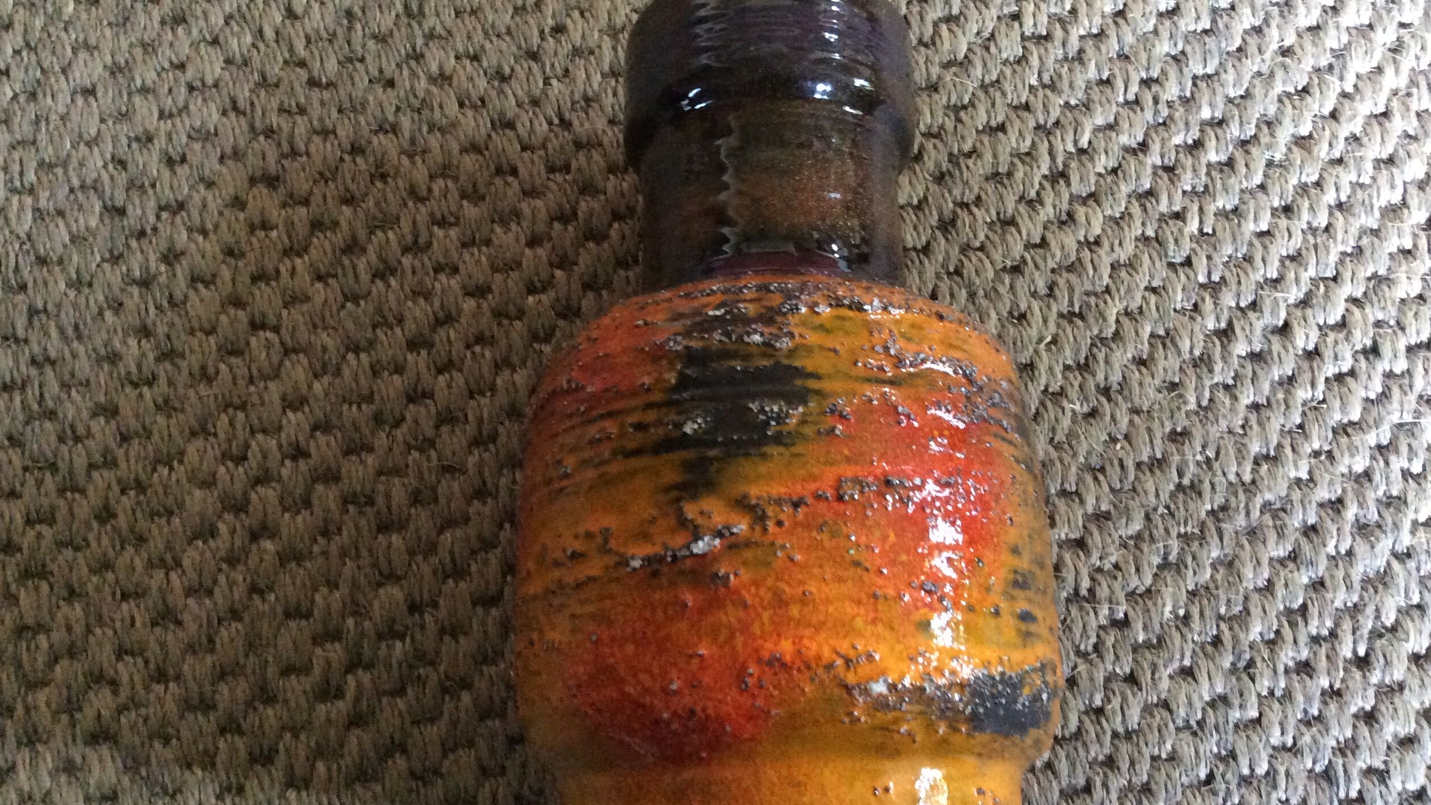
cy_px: 355
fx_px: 1366
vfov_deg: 32.8
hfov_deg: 55.3
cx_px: 729
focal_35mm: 36
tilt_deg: -77.1
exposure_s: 1/17
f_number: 2.4
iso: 400
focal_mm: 3.3
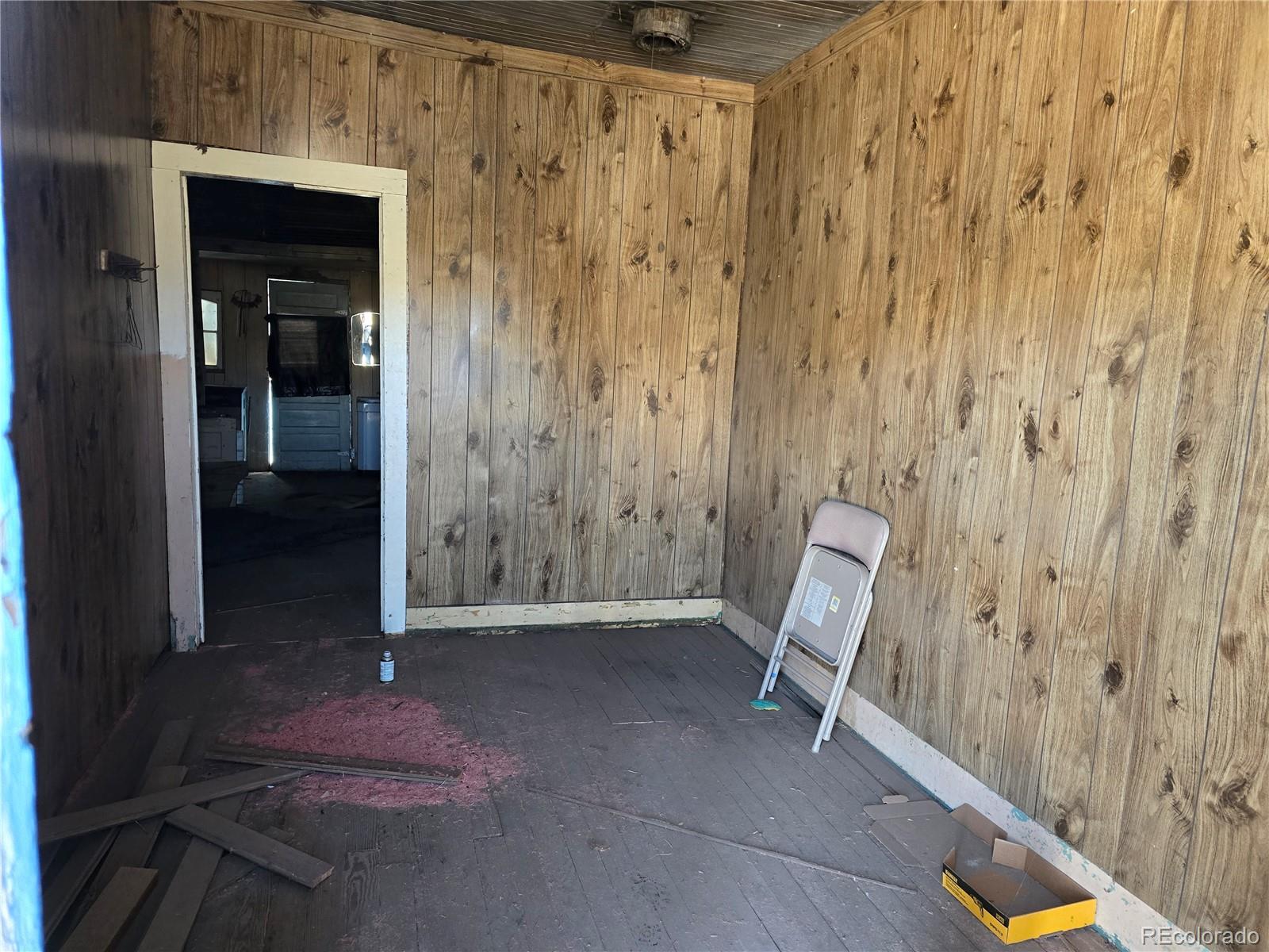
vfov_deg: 58.9
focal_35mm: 23
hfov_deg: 73.9
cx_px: 634
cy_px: 476
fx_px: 843
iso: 800
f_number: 1.7
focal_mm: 6.3
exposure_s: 1/60
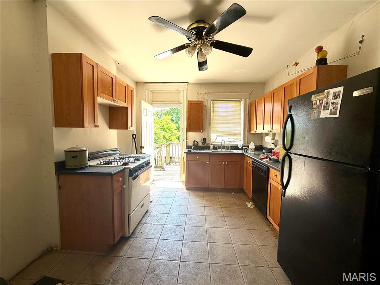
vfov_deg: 85.7
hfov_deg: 102.1
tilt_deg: -3.7
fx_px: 154
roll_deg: -0.3
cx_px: 190
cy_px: 142
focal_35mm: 14
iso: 40
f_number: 2.2
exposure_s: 1/149
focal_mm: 2.22
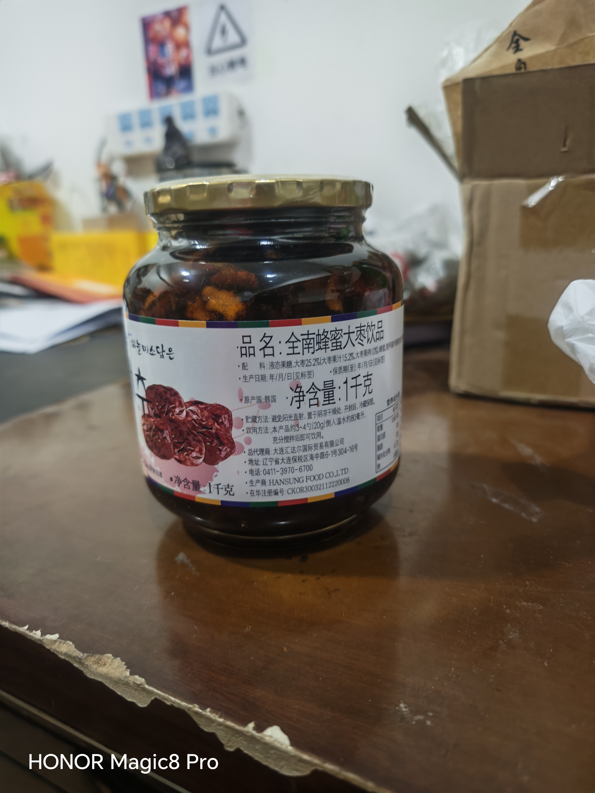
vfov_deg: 73.9
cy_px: 396
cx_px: 298
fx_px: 527
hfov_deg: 58.9
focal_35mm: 23
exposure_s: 1/50
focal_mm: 6.55
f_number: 1.6
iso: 800
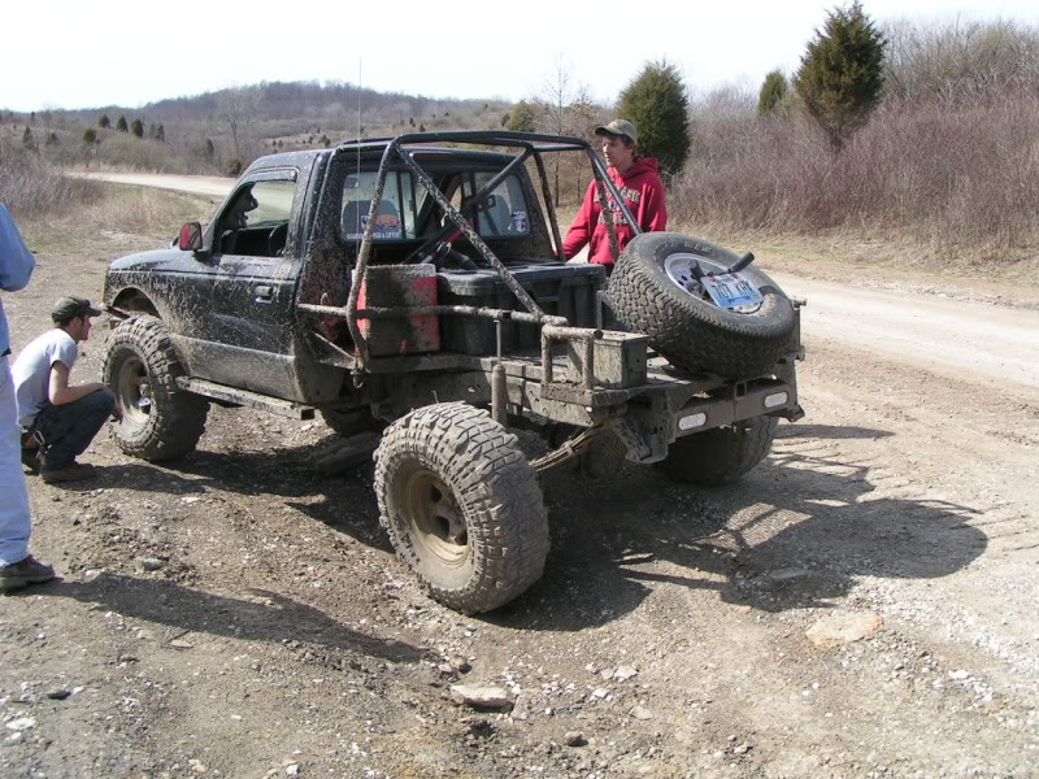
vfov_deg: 37.7
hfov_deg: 49.0
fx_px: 1141
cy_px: 390
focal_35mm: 38
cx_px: 520
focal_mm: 5.8
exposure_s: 1/320
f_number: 5.6
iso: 50
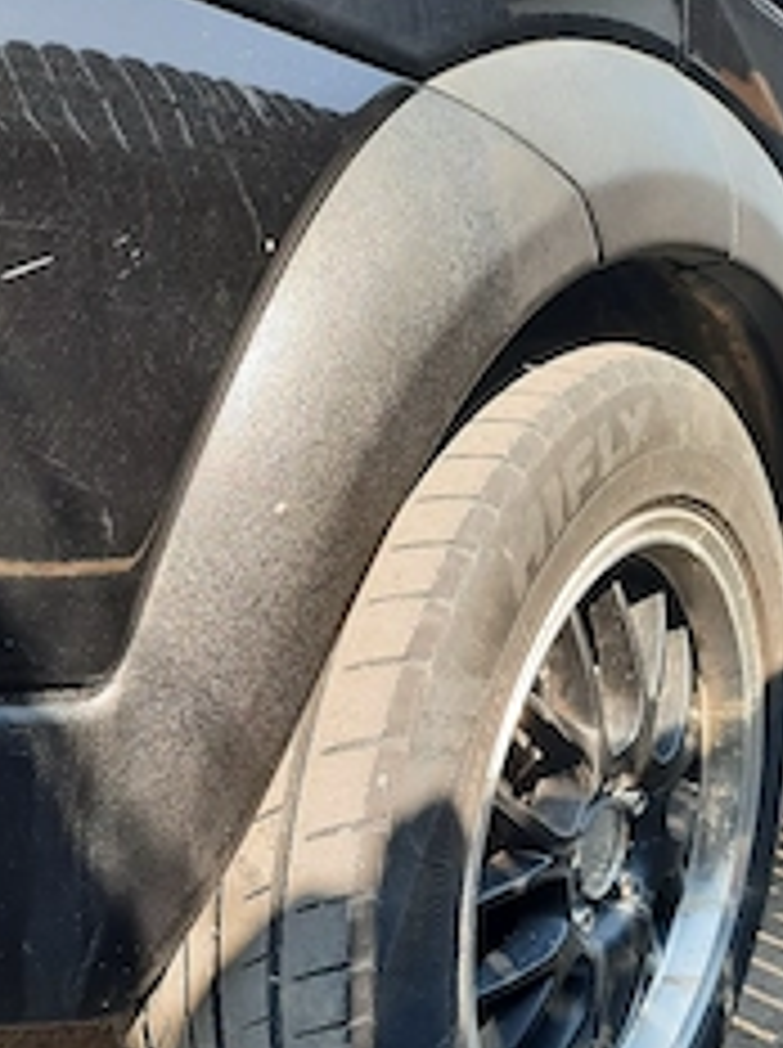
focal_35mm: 43
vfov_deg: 41.6
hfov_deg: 33.4
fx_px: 1300
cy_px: 868
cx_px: 315
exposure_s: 1/100
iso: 32
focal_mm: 4.6
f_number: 2
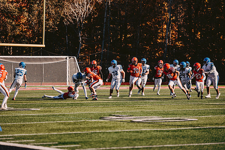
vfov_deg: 7.2
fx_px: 1188
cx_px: 112
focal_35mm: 190
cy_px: 75
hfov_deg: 10.8
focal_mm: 190
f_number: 3.2
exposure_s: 1/2000
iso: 250
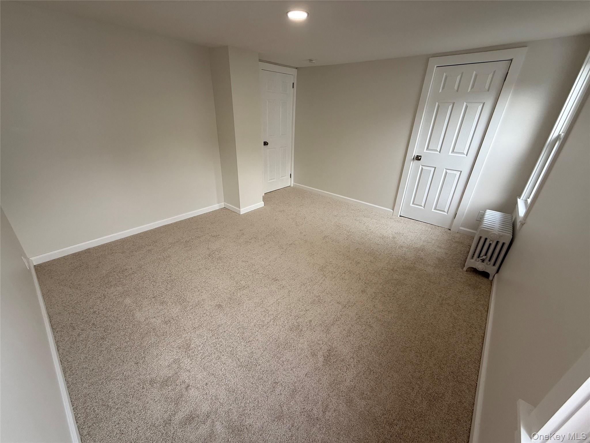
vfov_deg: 85.7
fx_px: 239
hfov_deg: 102.1
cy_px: 222
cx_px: 295
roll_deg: -2.0
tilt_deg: -23.9
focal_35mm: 14
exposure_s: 1/99
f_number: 2.2
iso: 64
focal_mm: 2.22
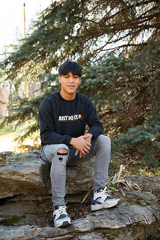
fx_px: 320
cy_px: 120
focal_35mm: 48
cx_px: 80
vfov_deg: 41.1
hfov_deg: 28.1
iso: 125
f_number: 3.2
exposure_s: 1/125
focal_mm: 48
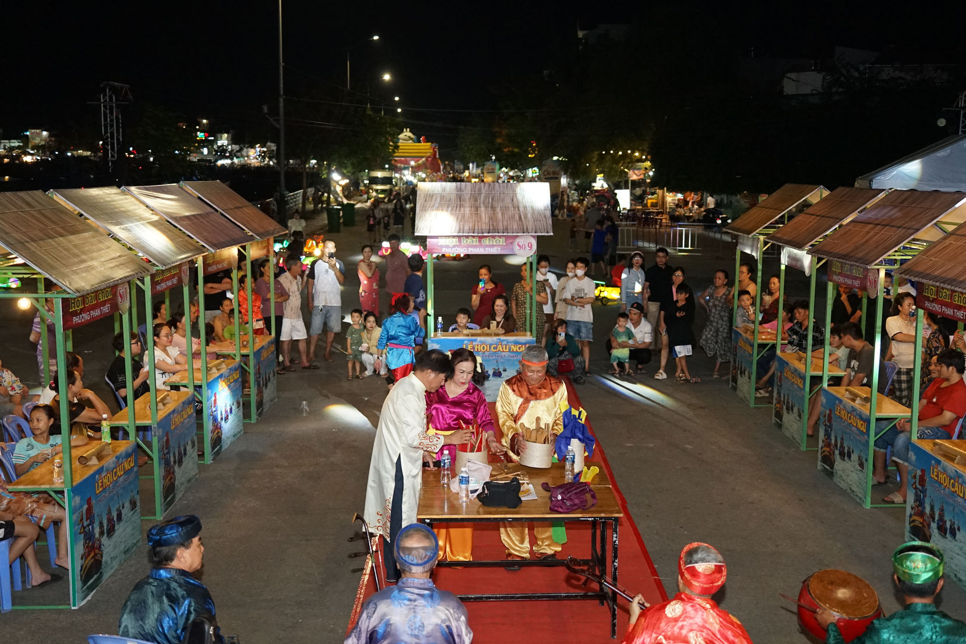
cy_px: 311
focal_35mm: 42
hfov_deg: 46.4
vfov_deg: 31.9
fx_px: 1127
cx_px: 518
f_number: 3.2
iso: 3200
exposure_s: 1/160
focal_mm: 34
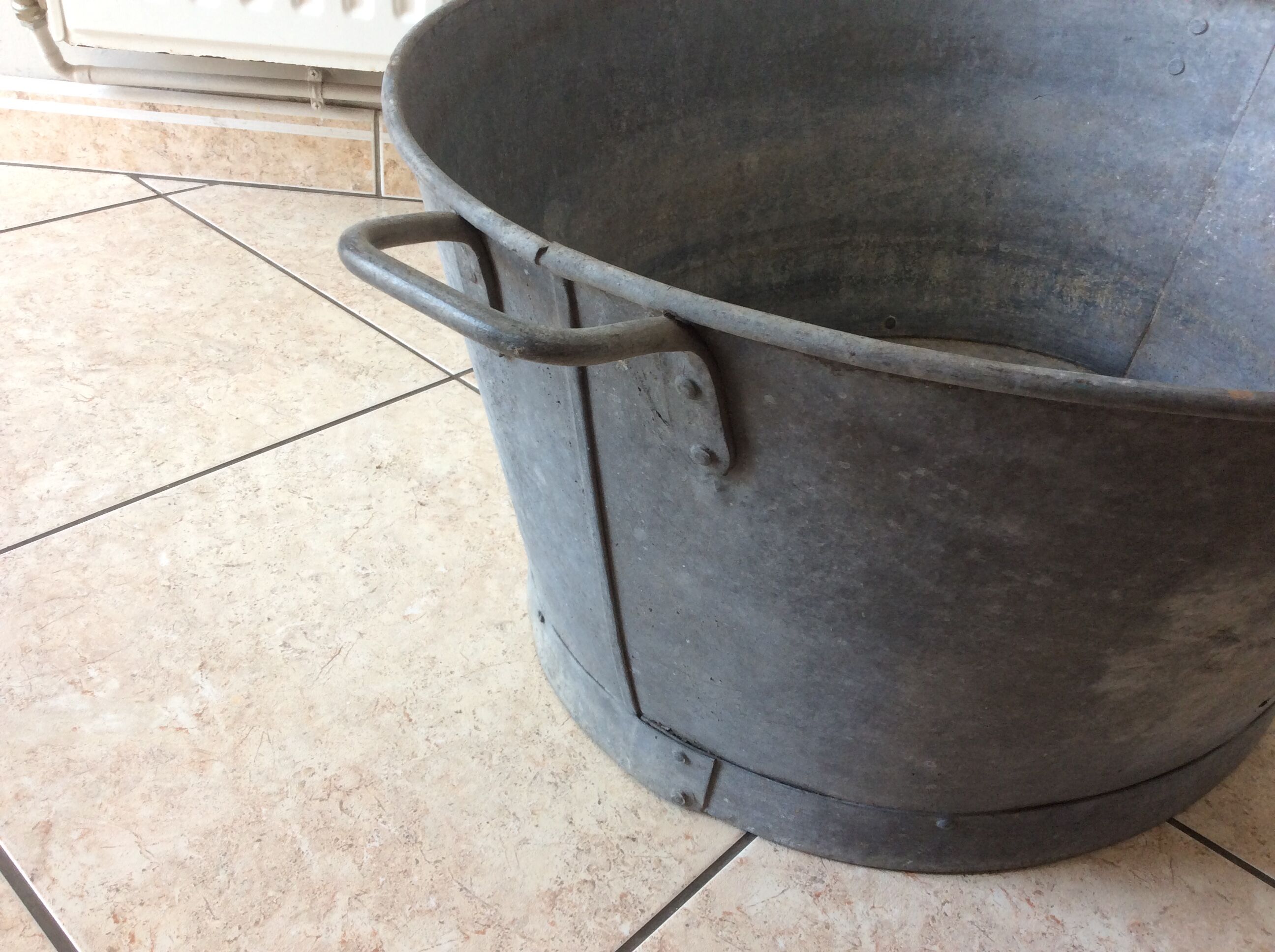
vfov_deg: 44.1
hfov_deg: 56.9
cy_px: 476
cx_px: 638
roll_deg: -5.2
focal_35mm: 32
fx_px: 1177
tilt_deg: -35.7
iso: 40
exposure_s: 1/50
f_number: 2.4
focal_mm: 3.3
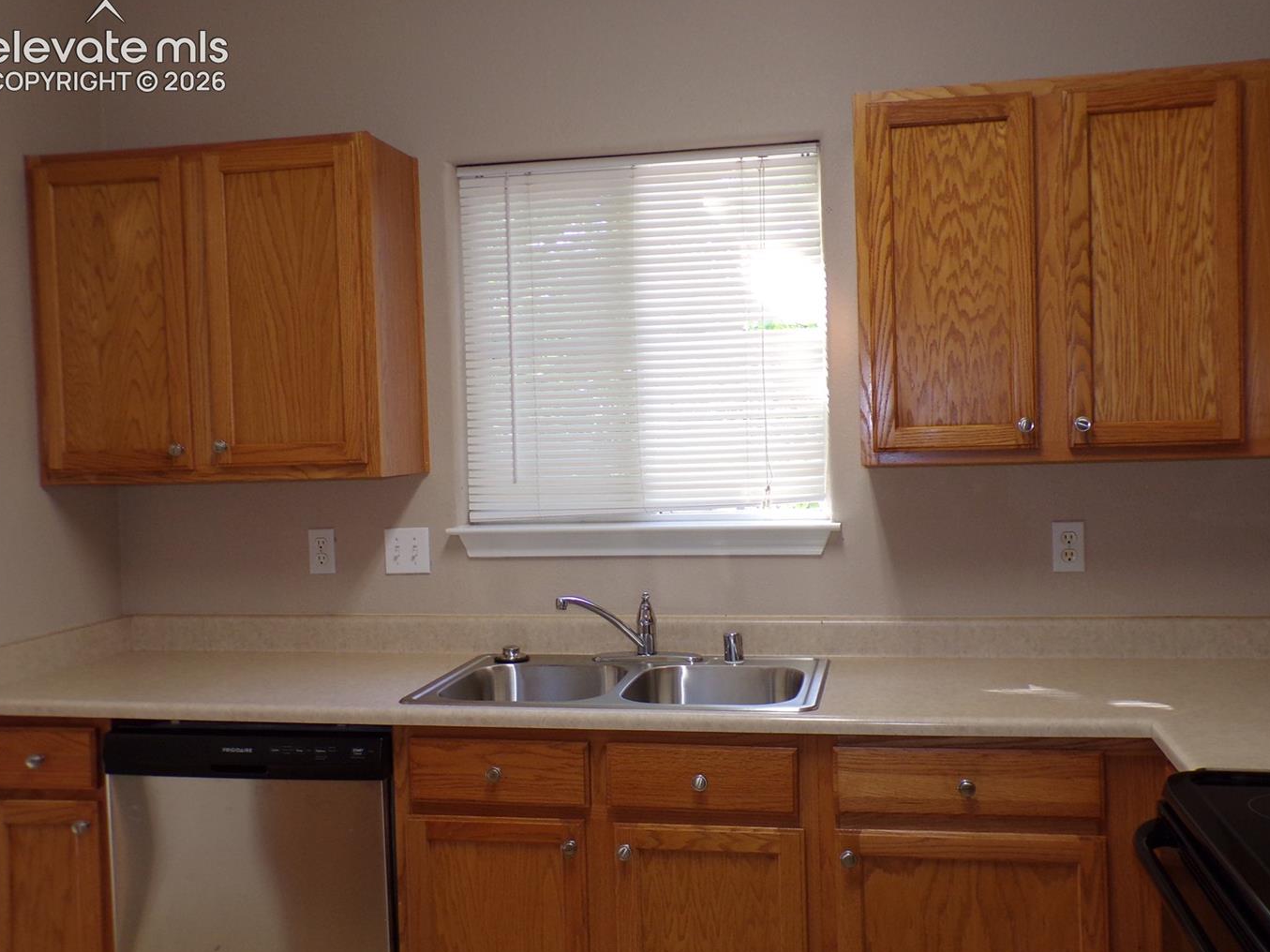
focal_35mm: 34
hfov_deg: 54.0
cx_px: 646
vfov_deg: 41.8
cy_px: 481
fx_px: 1247
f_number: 3.2
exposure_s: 1/34
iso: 127
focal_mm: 5.8
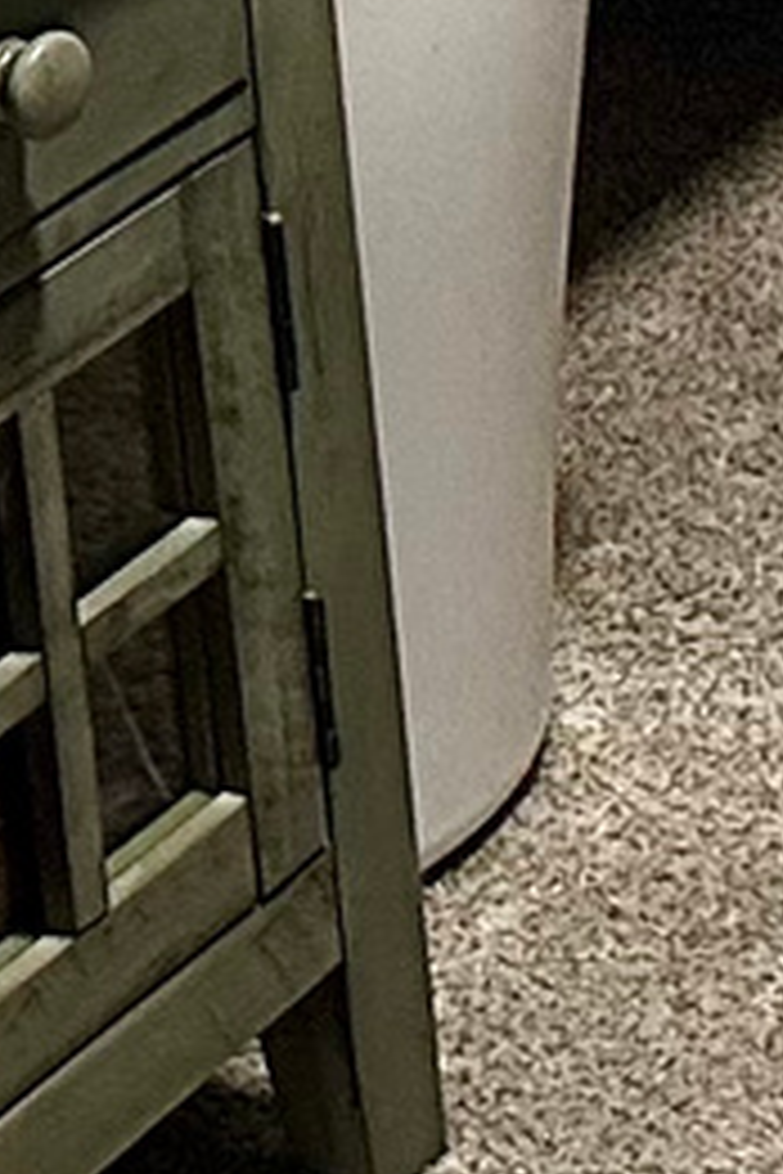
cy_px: -1669
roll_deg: +1.1
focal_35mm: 196
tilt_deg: -9.2
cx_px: 2632
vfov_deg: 9.3
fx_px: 6394
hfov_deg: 6.2
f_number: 1.78
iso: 320
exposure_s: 1/60
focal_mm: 6.86
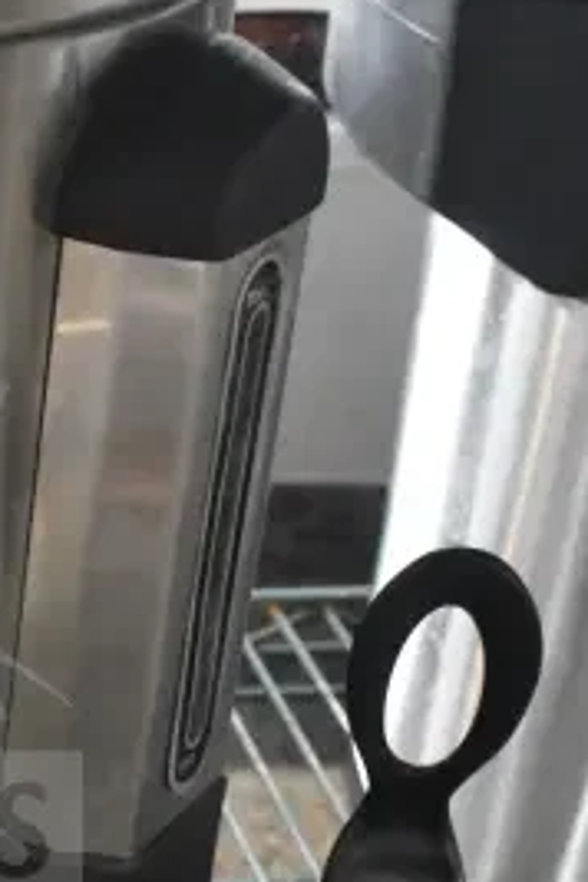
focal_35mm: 103
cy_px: 646
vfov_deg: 19.7
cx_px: -291
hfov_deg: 12.6
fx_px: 2523
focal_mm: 20
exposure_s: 1/160
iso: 6400
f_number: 6.3
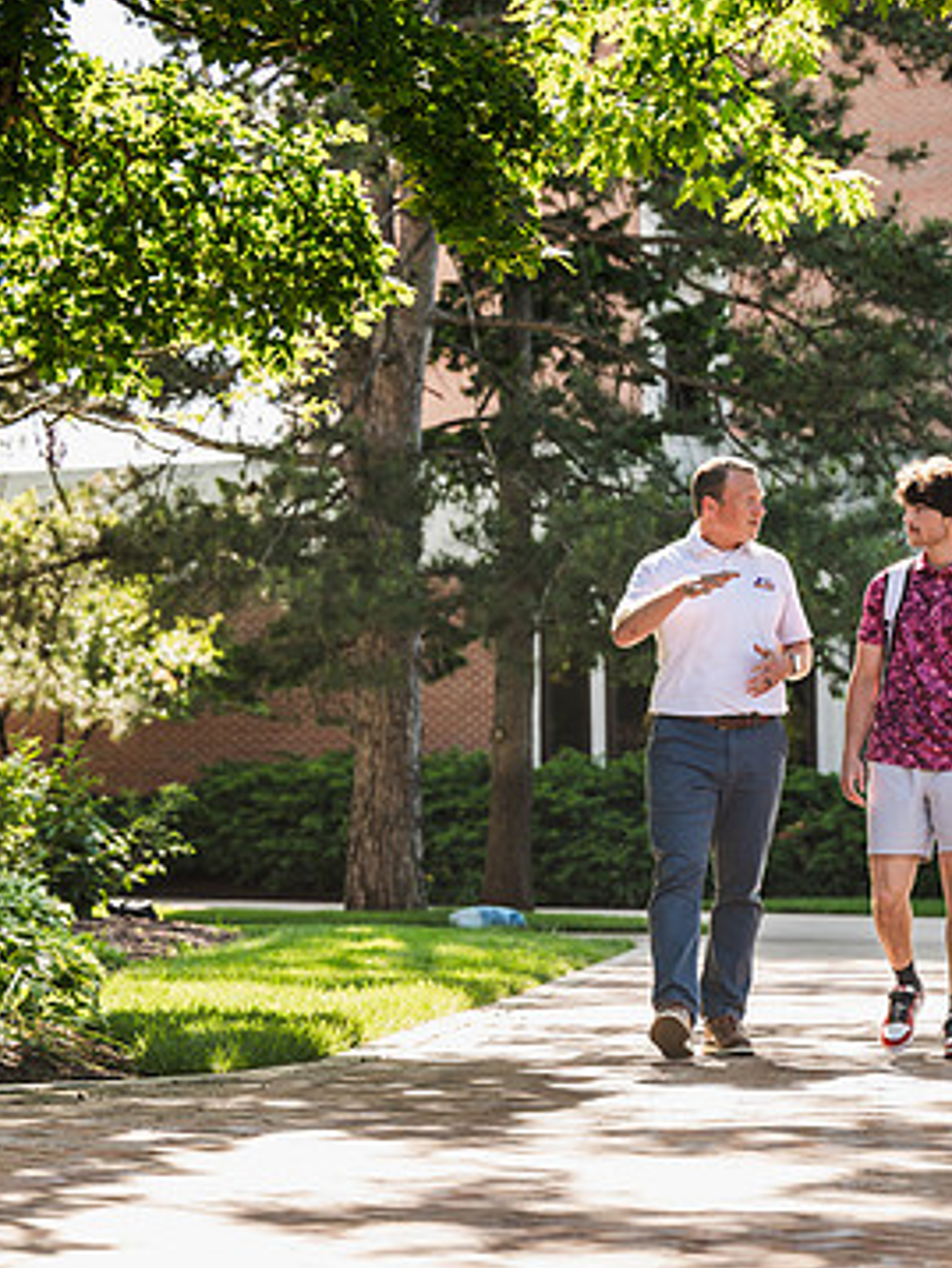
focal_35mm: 123
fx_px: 4505
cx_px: 920
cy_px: 664
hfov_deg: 11.9
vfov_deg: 16.0
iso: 125
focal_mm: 79
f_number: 3.5
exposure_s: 1/250
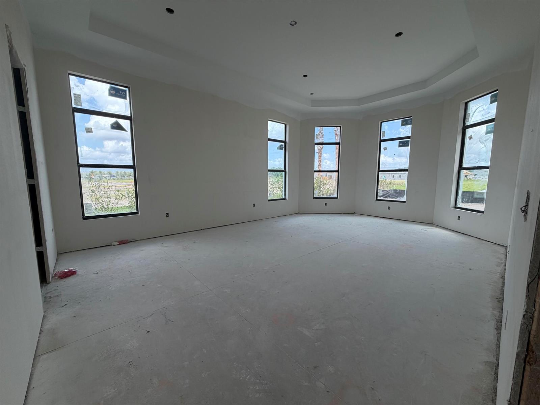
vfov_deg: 85.7
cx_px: 270
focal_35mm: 14
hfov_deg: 102.1
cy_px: 202
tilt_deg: -6.7
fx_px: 218
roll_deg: +0.2
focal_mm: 2.22
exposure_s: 1/230
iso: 50
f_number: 2.2
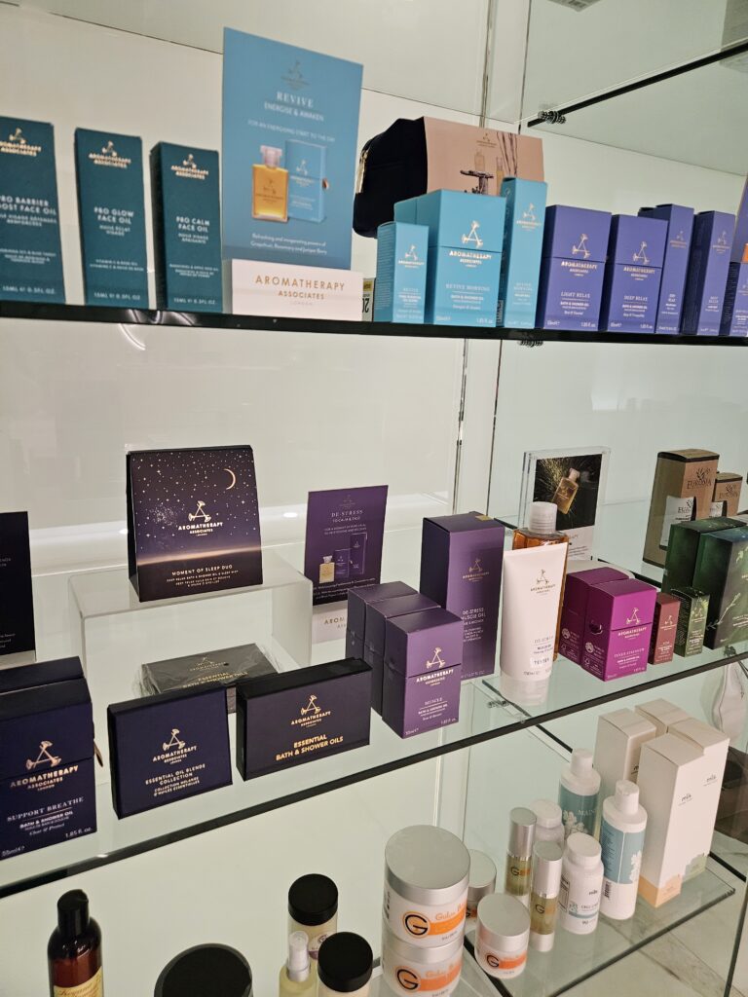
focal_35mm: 23
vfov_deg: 73.9
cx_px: 374
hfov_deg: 58.9
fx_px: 663
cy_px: 498
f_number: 1.8
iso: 1000
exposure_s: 1/120
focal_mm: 5.4
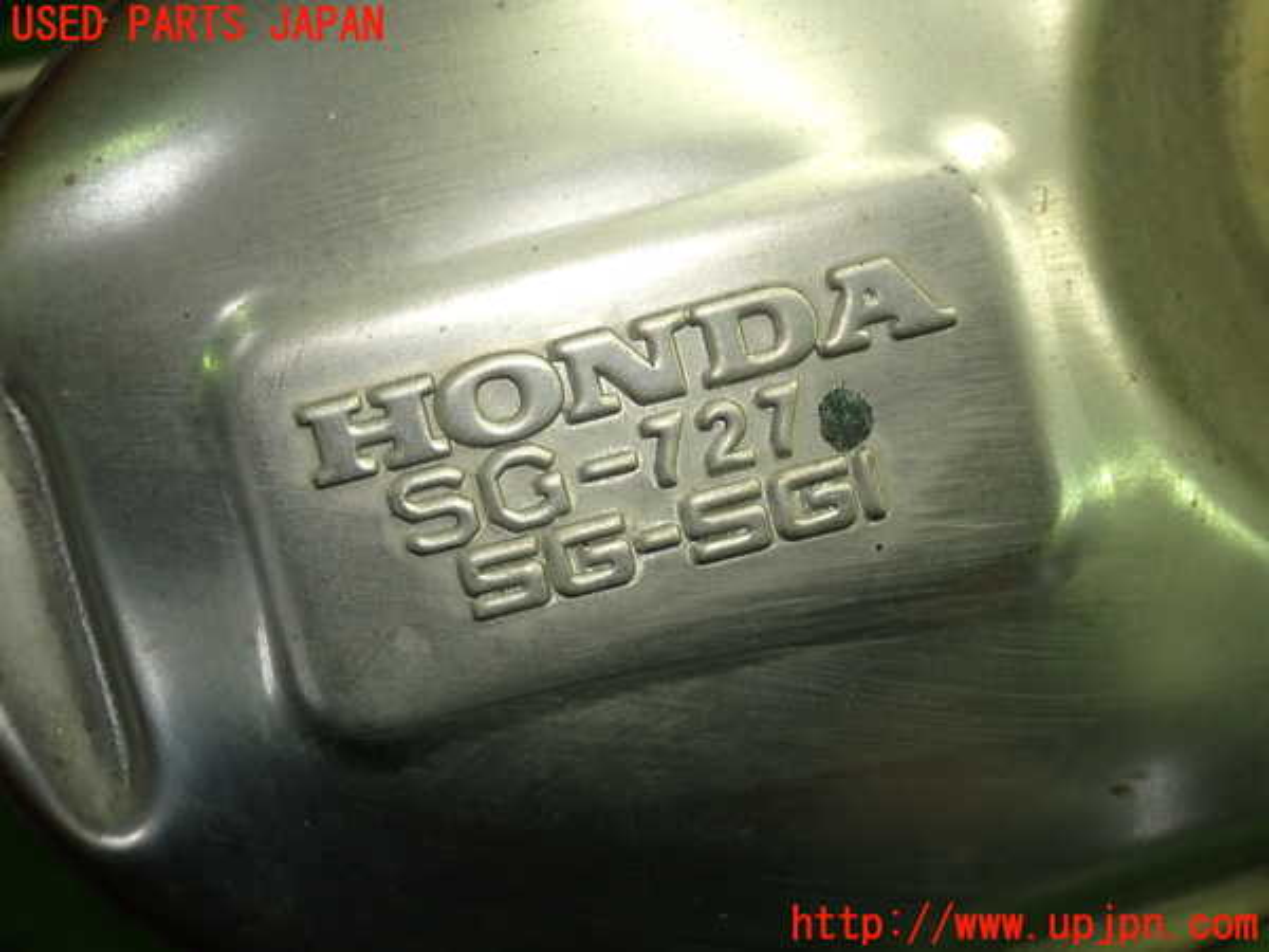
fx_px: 1980
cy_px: 476
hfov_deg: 35.5
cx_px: 634
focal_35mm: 54
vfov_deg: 27.0
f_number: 3.3
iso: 250
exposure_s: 1/50
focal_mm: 9.65
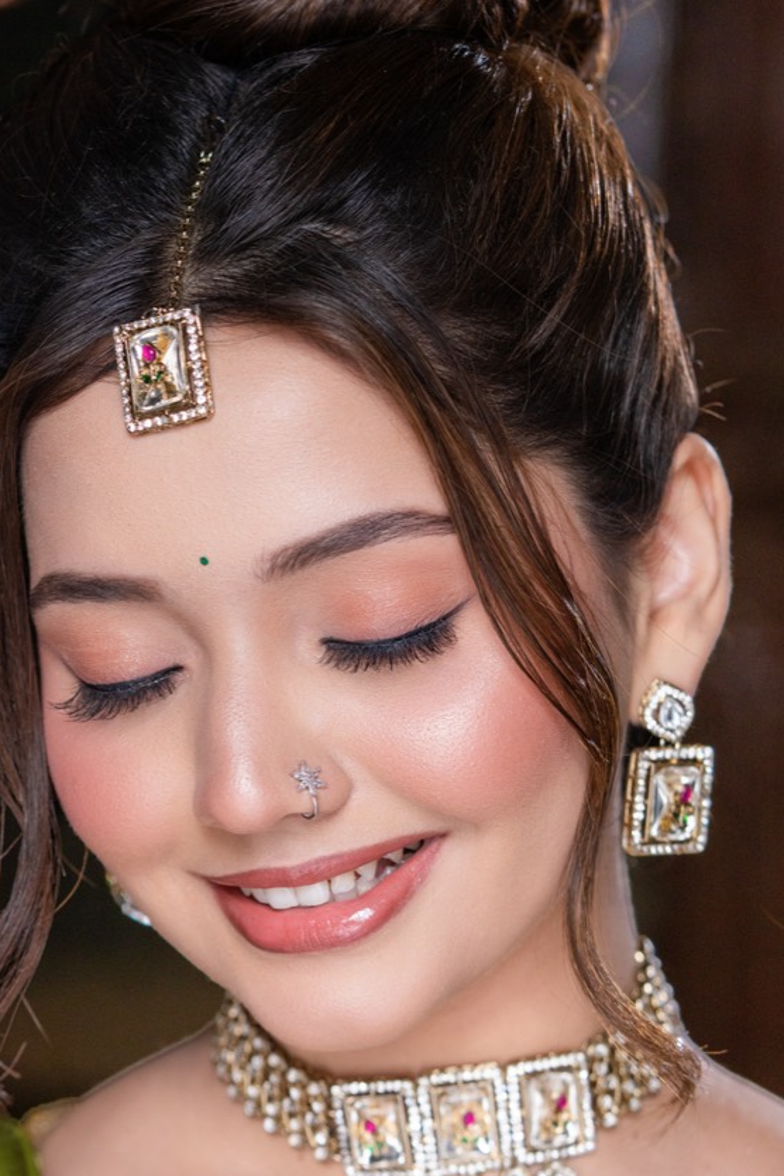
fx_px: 4932
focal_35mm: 151
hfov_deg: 9.1
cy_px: 604
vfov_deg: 13.6
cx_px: 245
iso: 500
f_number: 4
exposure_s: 1/200
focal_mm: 90
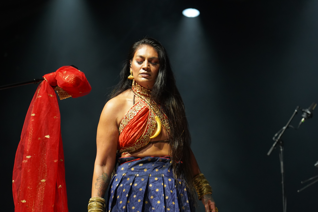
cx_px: 159
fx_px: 927
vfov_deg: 13.0
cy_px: 106
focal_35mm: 105
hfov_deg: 19.5
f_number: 4
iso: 3200
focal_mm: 105
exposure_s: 1/160
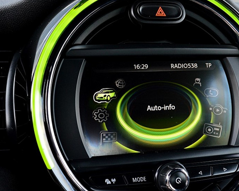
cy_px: 97
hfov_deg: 35.3
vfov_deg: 28.6
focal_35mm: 53
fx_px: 375
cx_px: 140
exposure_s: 1/60
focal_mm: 24
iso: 800
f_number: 8
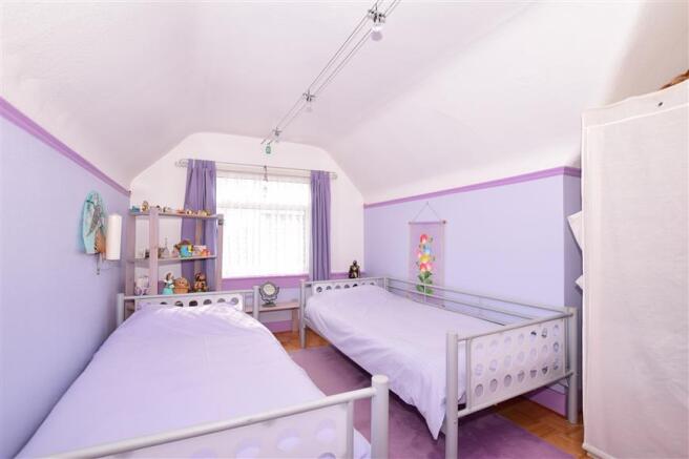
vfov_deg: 72.0
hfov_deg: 95.0
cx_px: 344
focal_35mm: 16
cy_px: 230
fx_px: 316
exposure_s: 1/200
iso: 200
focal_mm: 11
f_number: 7.1
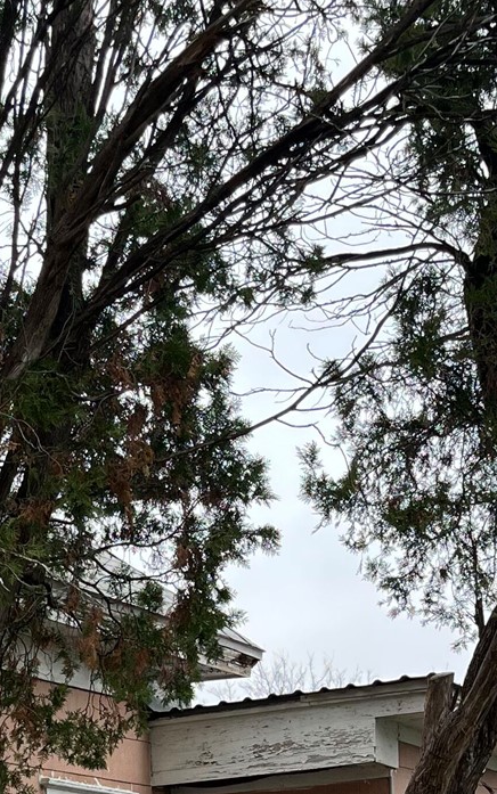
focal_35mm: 81
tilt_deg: +1.1
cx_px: -150
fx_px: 1754
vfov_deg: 23.5
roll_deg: +2.9
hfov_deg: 15.4
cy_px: 930
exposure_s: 1/737
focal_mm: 5.1
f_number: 1.6
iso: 50
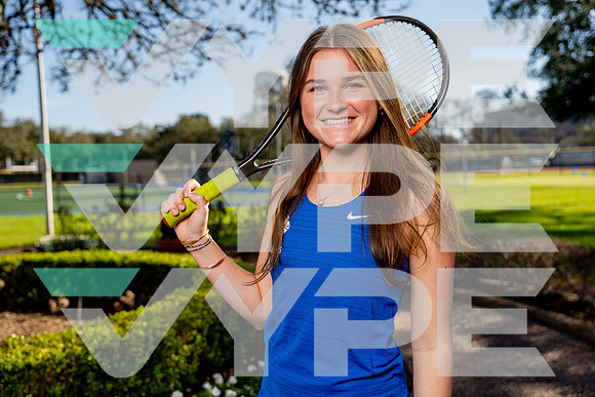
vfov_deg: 32.6
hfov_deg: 47.4
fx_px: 678
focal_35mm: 41
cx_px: 298
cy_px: 198
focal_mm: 41
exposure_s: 1/1250
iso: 100
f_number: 4
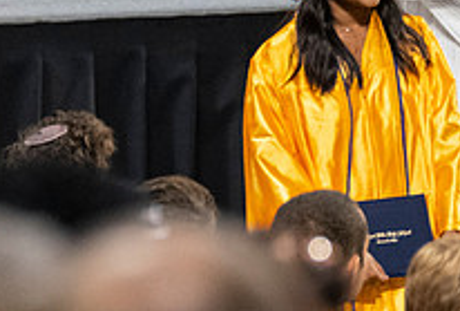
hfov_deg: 2.2
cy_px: 156
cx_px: 328
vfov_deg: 1.5
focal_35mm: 951
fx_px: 12196
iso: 2000
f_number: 4
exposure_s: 1/200
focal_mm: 190
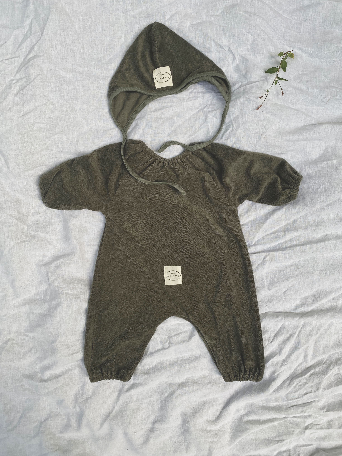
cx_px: 171
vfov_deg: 67.3
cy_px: 228
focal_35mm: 26
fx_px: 343
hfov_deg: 53.1
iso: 32
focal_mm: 4.25
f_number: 1.8
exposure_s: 1/216
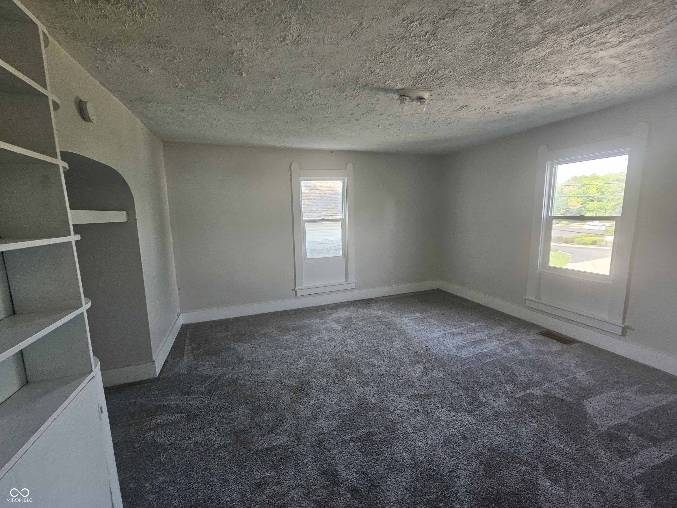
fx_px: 254
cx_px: 338
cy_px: 254
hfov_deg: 106.2
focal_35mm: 13
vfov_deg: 89.9
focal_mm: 2.2
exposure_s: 1/60
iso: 125
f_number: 2.2
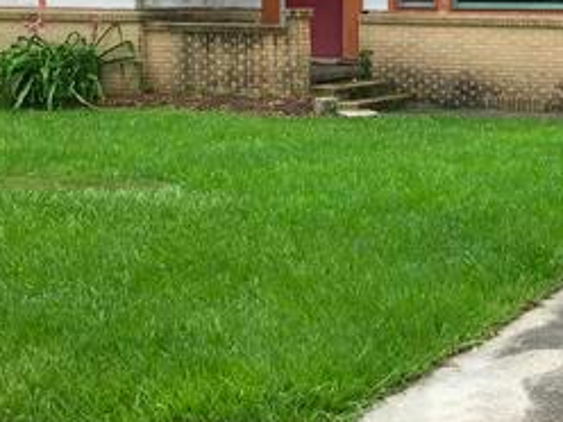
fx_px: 1269
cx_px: 528
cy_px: 104
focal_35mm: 78
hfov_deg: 24.2
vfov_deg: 18.8
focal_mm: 4.15
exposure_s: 1/754
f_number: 2.2
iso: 25
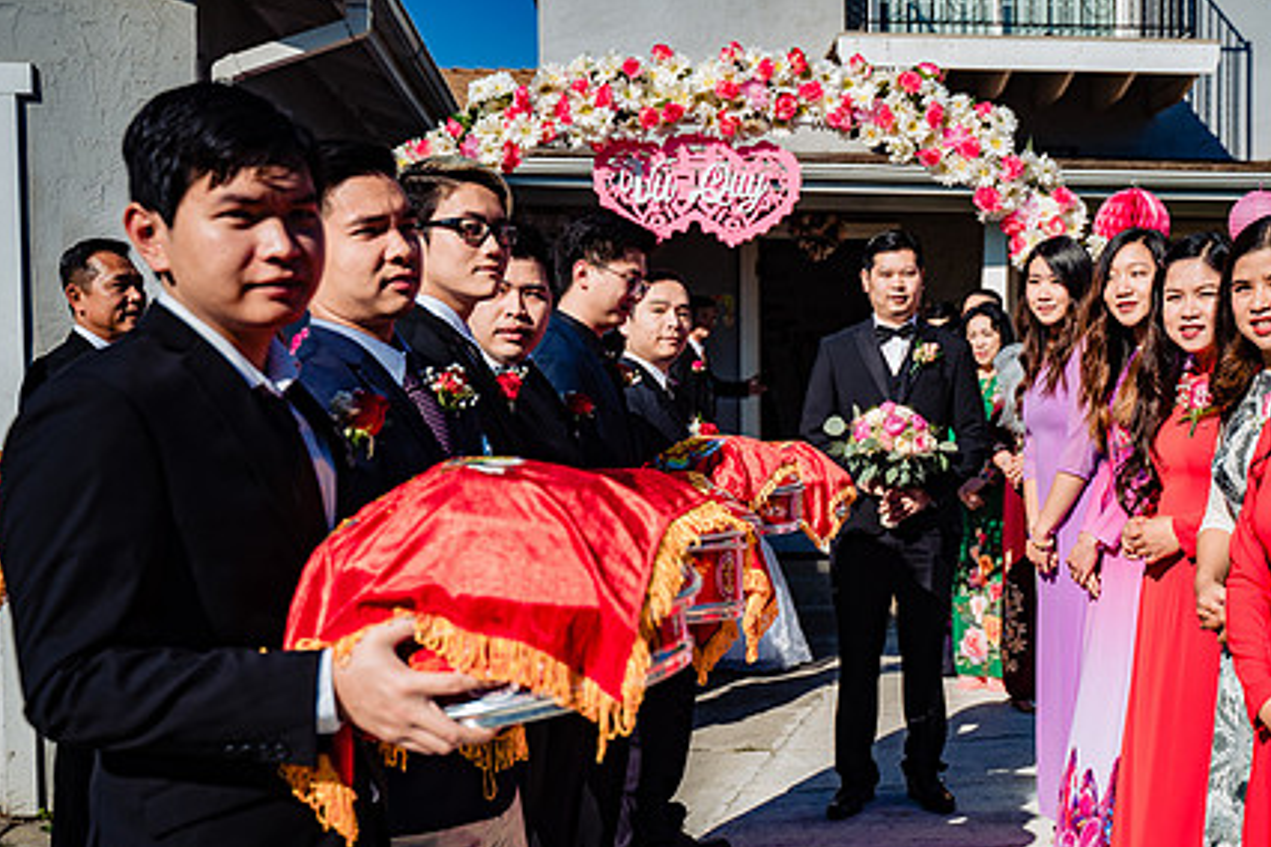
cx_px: 823
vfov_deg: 27.5
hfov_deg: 40.0
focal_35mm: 49
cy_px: 514
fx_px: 1730
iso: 100
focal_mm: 36
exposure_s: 1/1600
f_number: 3.5
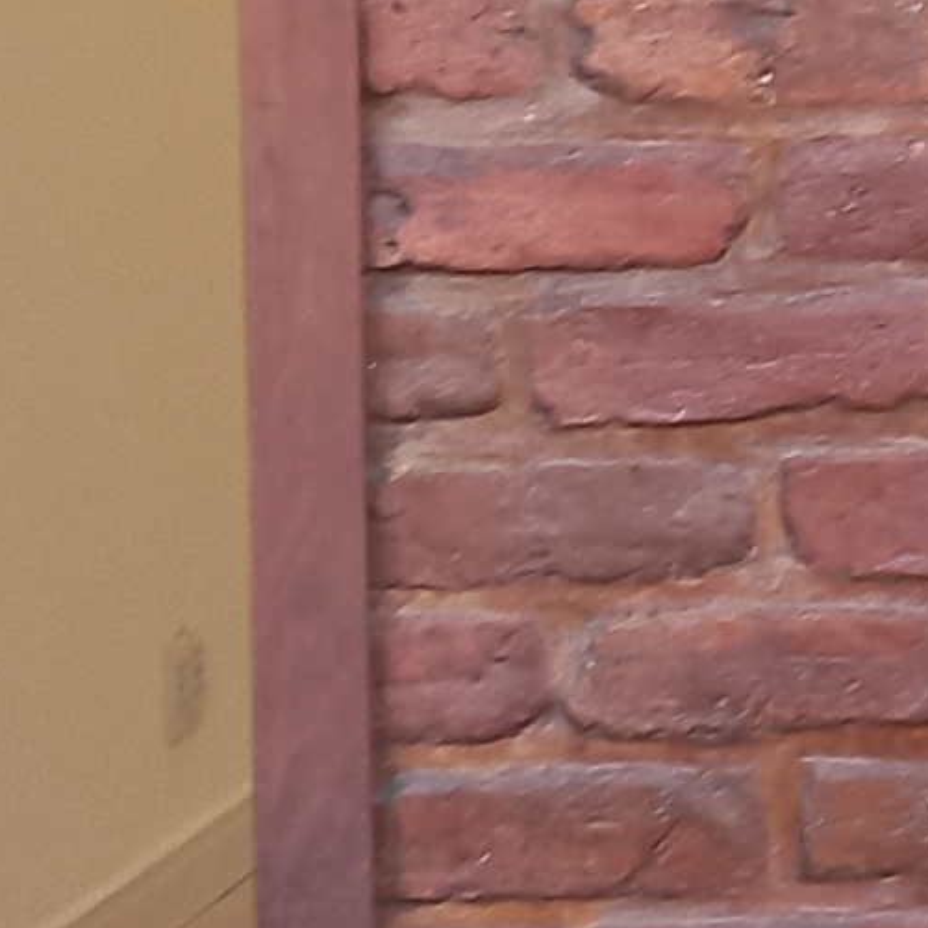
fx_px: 6187
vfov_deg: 8.5
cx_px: 2258
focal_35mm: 204
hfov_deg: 7.9
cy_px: -20
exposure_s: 1/60
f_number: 1.8
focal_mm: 4.6
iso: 64
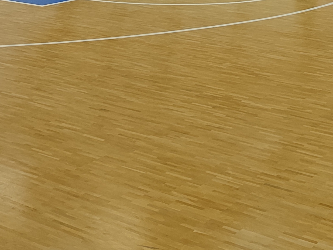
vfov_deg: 16.5
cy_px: -134
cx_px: 168
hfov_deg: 24.1
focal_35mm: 81
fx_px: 779
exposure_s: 1/50
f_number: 1.89
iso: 70
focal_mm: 5.95
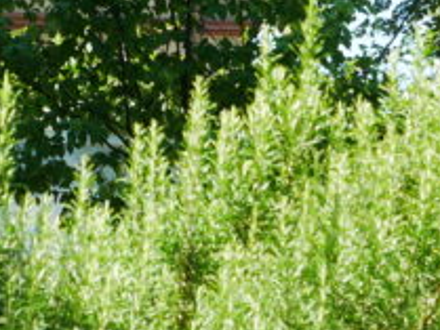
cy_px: -205
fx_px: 3981
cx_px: 32
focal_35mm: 313
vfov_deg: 4.7
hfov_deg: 6.3
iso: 200
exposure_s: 1/200
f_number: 6.3
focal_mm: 32
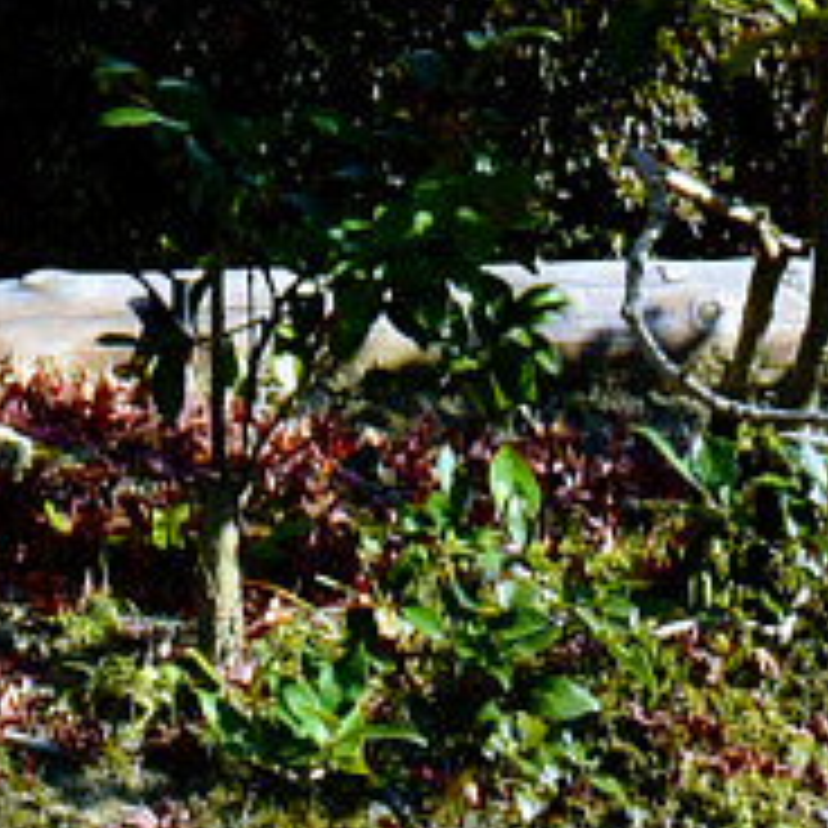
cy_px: -2200
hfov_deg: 6.5
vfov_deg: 5.8
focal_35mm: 266
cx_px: -104
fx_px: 7198
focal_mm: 24
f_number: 8
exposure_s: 1/250
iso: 200
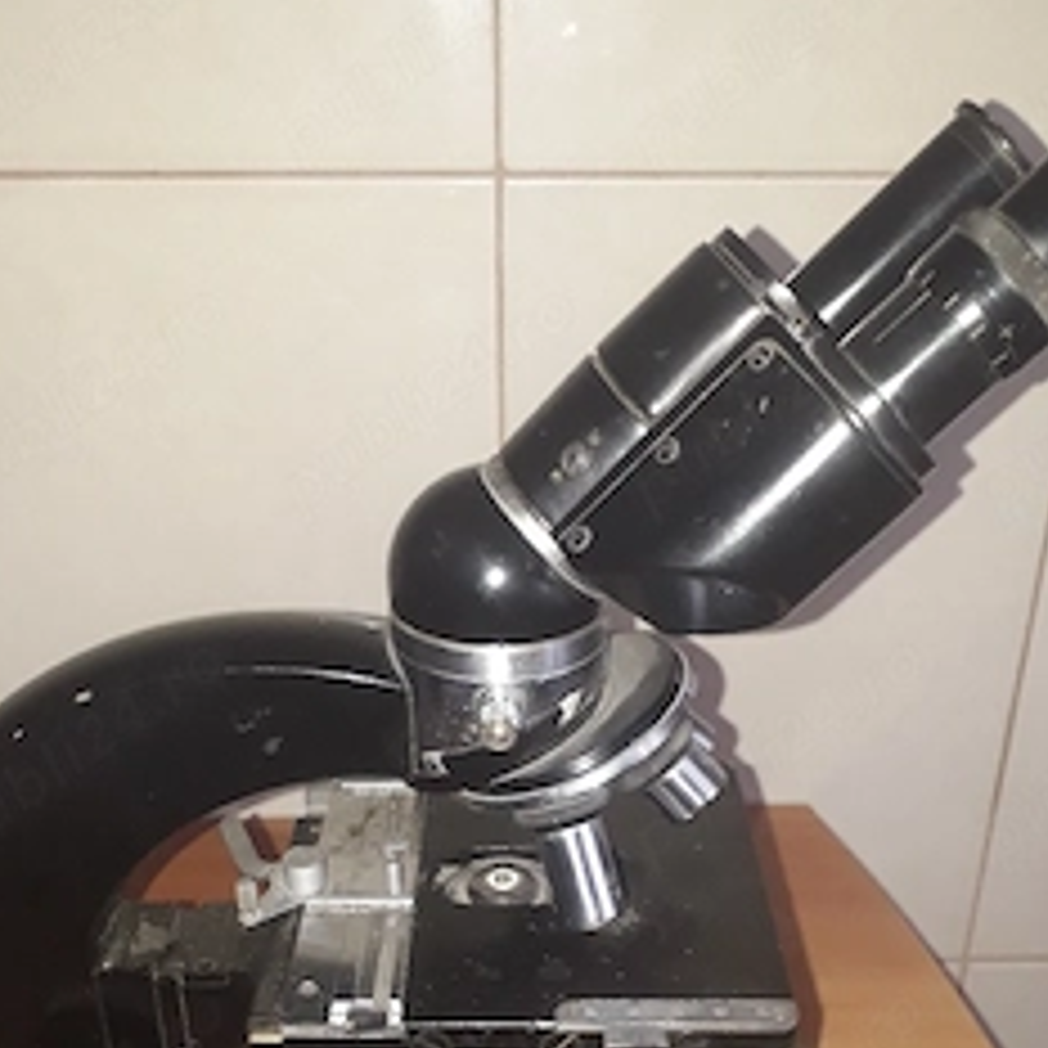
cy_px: 805
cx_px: 517
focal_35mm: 41
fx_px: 1404
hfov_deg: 40.9
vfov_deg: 39.6
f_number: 1.9
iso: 125
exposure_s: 1/50
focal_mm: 3.6
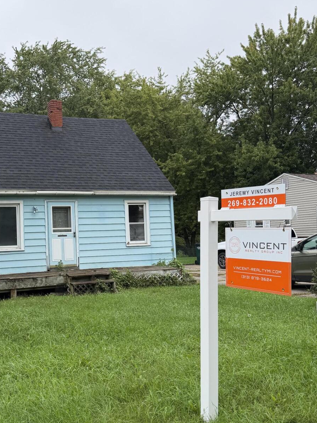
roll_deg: +2.2
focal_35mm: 40
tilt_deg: +2.0
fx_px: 488
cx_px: 79
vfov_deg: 46.8
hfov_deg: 35.2
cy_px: 224
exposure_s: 1/1192
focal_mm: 6.76
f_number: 1.78
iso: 80
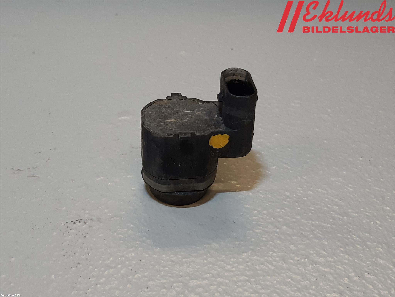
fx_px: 297
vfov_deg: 53.1
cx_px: 198
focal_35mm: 26
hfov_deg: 67.3
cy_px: 148
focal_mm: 3.93
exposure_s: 1/100
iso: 64
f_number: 1.7
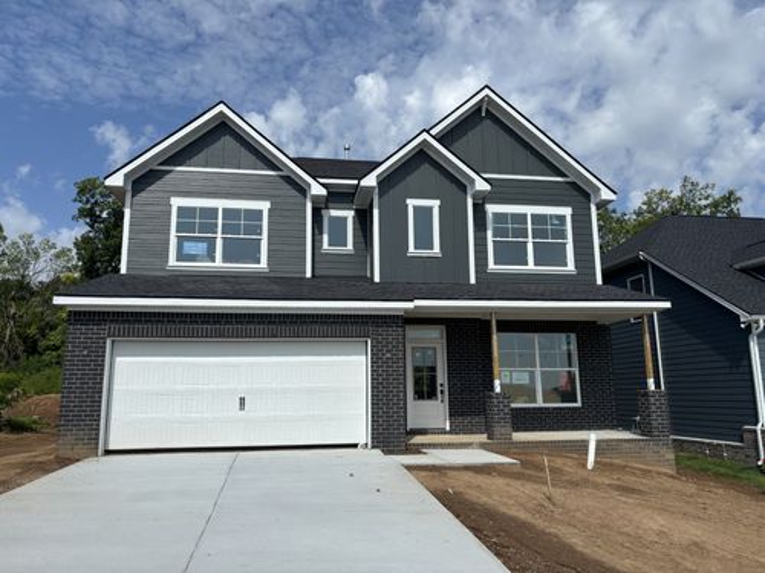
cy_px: 286
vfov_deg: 53.1
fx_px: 575
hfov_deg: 67.3
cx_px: 382
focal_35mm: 26
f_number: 1.6
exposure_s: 1/4854
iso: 50
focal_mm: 5.96
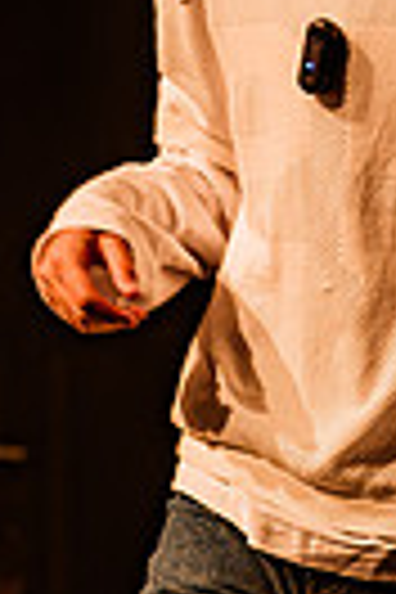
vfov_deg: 6.1
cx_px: 234
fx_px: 5610
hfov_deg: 4.0
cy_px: 90
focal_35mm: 340
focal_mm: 100
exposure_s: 1/200
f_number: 2.8
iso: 1250
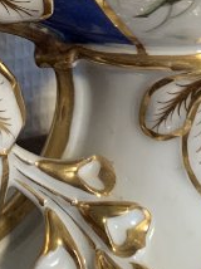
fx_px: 1133
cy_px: -236
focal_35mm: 146
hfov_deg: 10.1
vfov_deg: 12.3
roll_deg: -0.2
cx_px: 138
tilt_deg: -7.7
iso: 40
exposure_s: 1/100
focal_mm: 4.25
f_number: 1.8
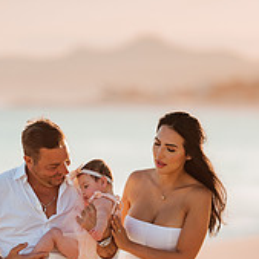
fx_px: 2590
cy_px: 256
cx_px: 98
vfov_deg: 5.7
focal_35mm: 306
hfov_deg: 5.7
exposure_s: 1/3200
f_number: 1.8
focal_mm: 135
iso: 100
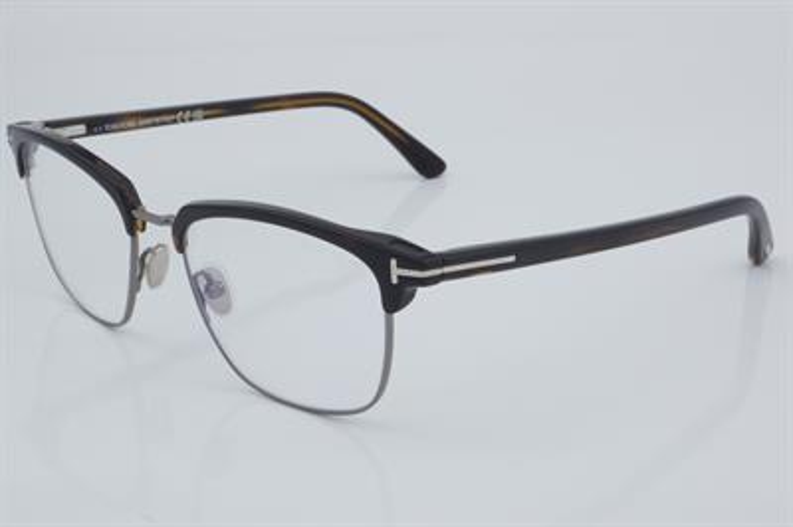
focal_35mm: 75
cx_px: 396
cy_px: 264
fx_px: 1651
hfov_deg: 27.0
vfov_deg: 18.2
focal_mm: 50
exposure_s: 1/4
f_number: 32
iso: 100
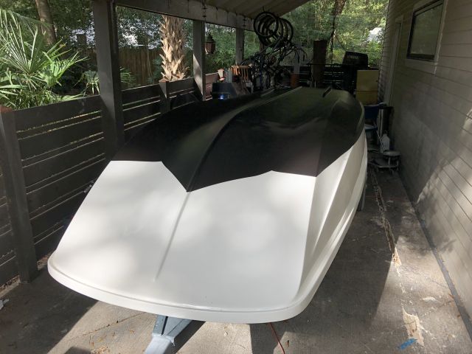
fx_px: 382
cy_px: 177
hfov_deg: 63.4
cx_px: 236
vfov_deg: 49.7
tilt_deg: -18.2
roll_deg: -1.5
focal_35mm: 28
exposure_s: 1/522
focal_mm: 3.99
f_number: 1.8
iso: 20
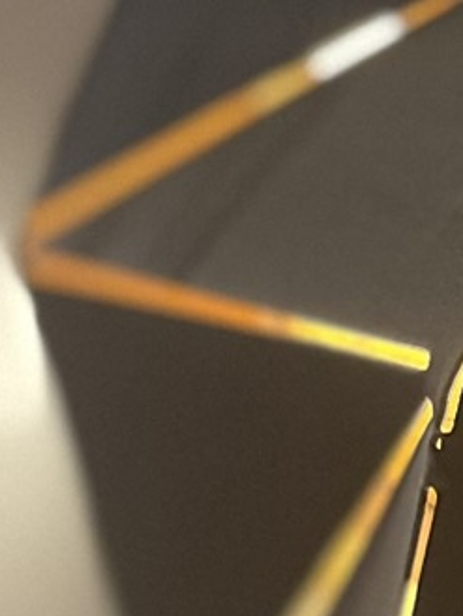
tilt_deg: -5.6
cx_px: 947
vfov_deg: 11.3
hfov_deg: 8.6
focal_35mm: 162
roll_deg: -20.5
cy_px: 1108
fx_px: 2887
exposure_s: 1/33
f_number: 1.6
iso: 500
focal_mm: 5.1
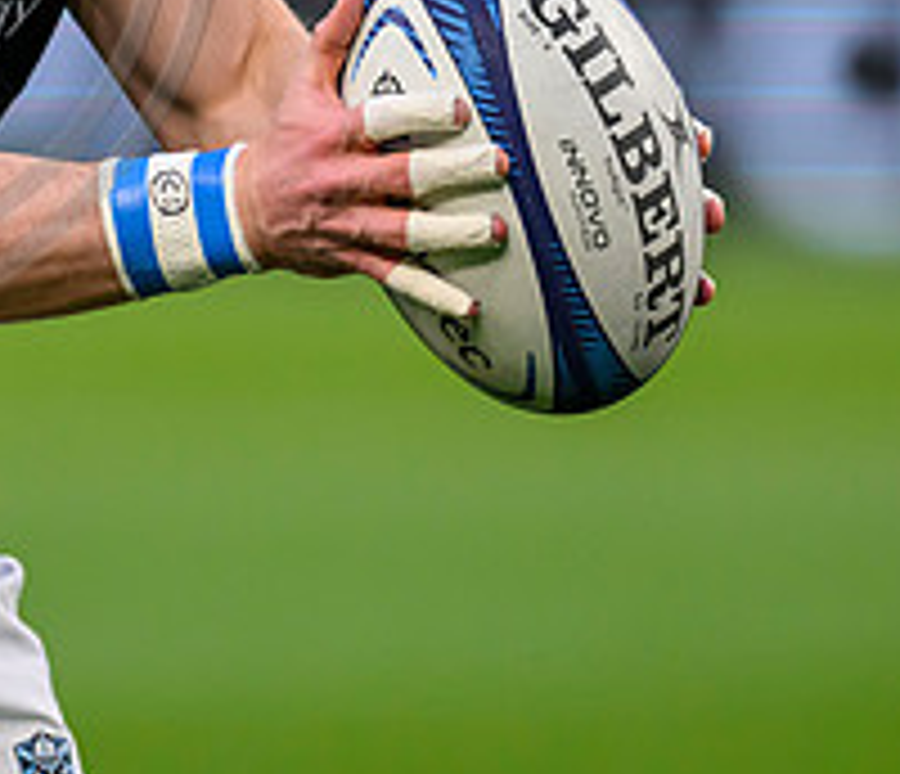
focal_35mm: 1420
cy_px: -269
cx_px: -129
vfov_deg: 1.1
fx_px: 38955
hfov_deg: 1.3
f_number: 2.8
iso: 1600
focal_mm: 400
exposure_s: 1/2500
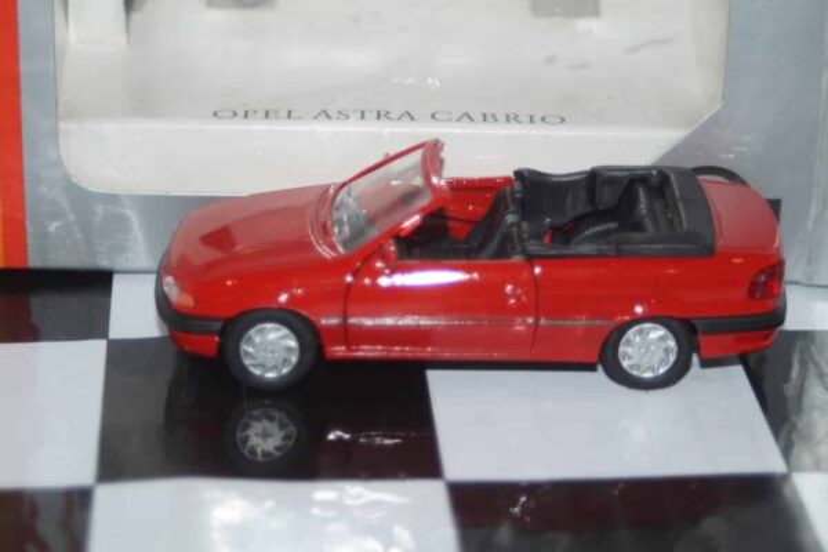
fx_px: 2760
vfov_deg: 11.4
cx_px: 414
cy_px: 276
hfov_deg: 17.1
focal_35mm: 120
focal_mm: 80
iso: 200
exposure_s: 1/60
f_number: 5.6
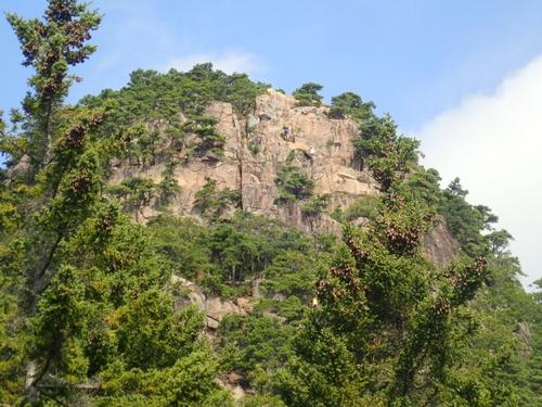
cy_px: 204
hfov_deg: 19.6
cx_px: 271
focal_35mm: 100
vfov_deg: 14.8
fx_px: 1566
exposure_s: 1/320
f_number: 4.9
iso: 100
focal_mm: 18
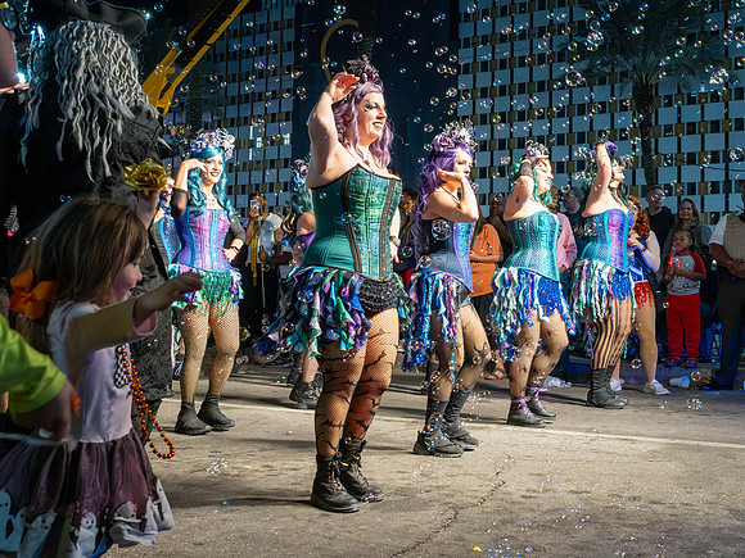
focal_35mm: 46
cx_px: 449
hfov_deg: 41.1
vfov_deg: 31.5
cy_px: 253
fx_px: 990
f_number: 4.5
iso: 10000
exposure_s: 1/200
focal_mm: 19
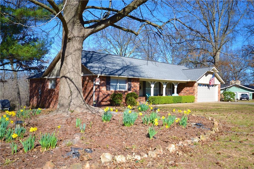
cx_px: 127
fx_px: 212
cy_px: 84
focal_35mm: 30
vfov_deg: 43.6
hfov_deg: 61.9
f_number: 6.3
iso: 100
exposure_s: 1/160
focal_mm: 20
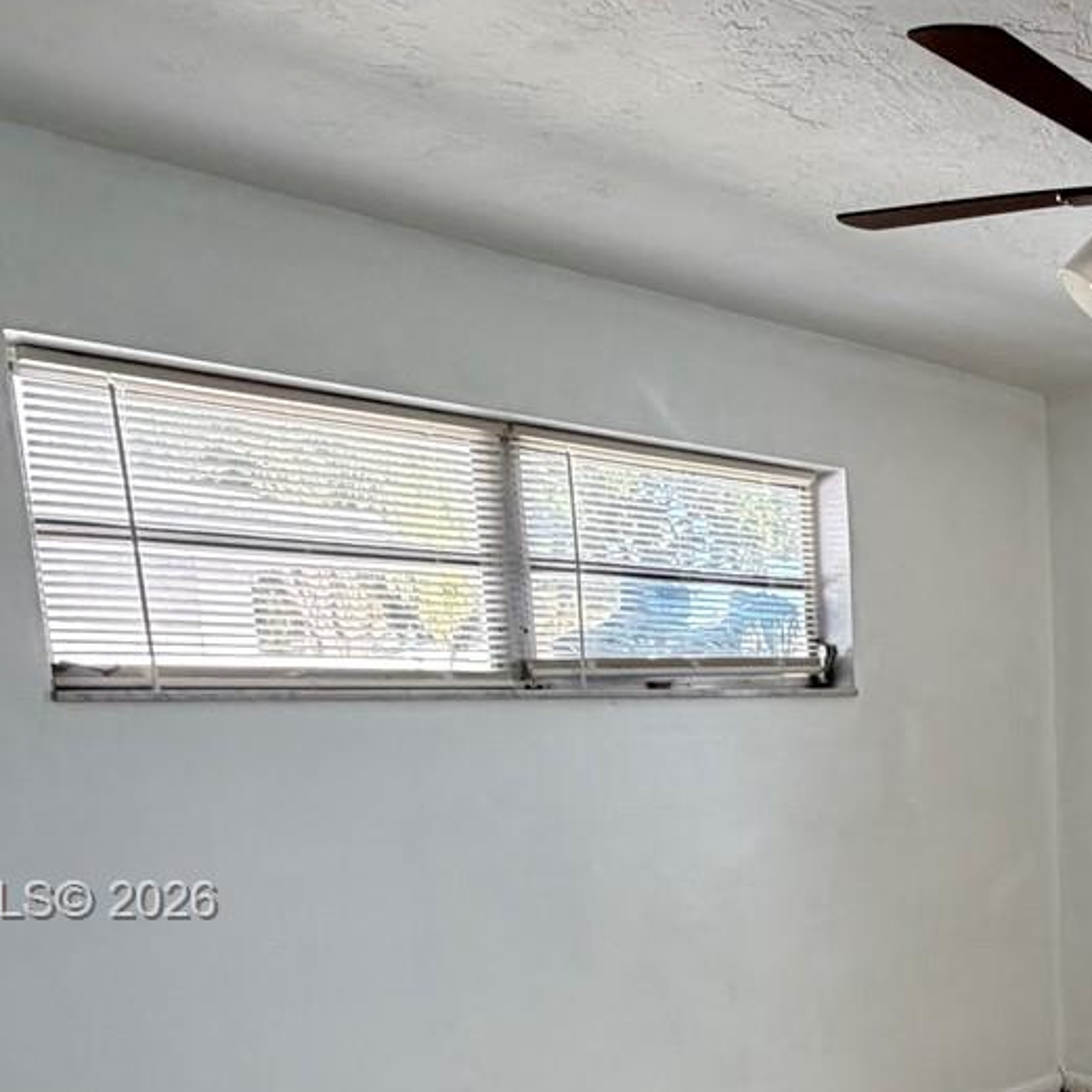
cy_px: 903
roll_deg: +1.1
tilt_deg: -8.6
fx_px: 1356
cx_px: 1241
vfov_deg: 41.6
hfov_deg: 36.2
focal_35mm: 38
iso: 320
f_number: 2.2
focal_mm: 2.22
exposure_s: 1/121
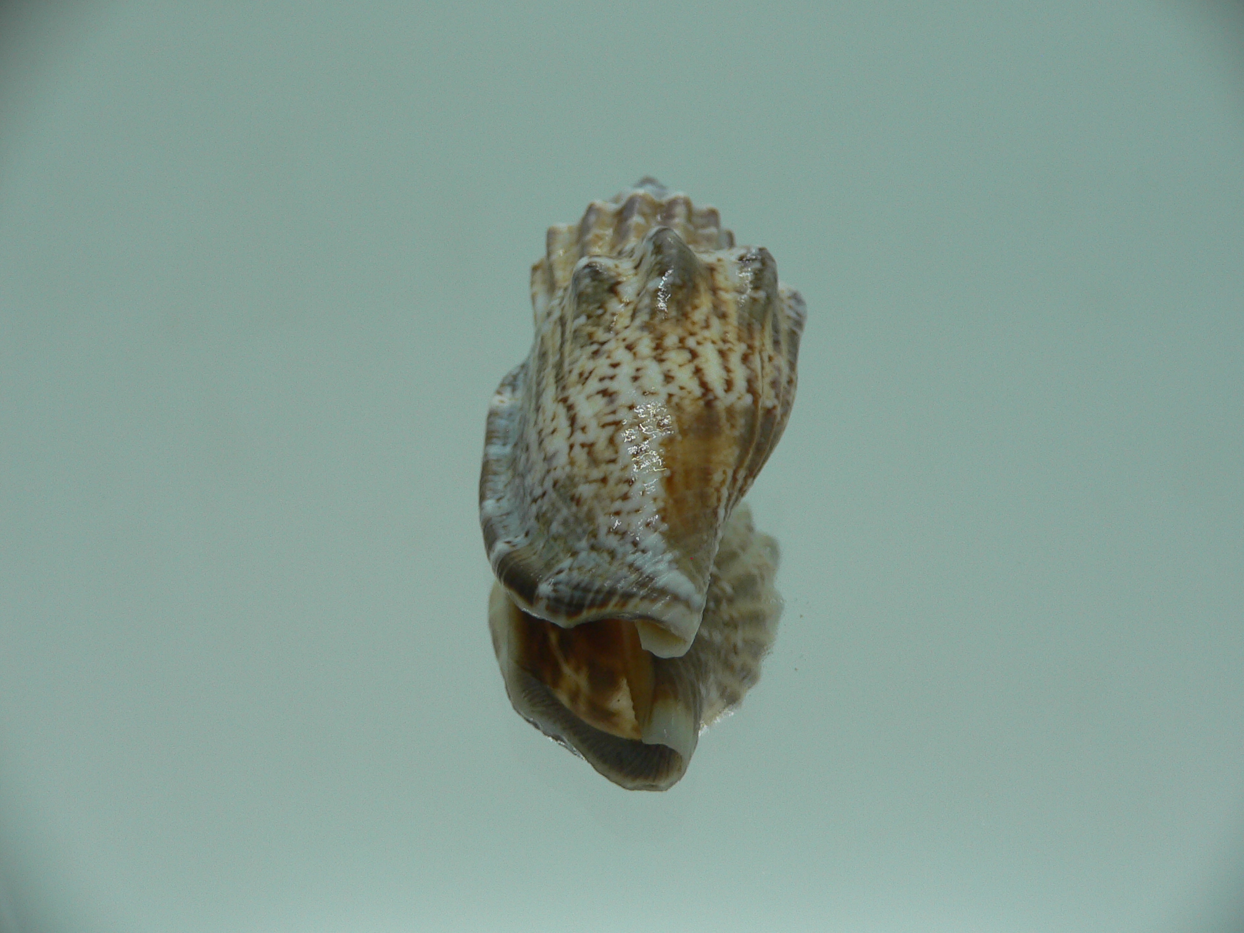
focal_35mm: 35
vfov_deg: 40.7
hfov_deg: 52.6
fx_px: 1258
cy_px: 466
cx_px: 622
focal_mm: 4.6
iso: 80
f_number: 2.8
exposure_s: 1/60
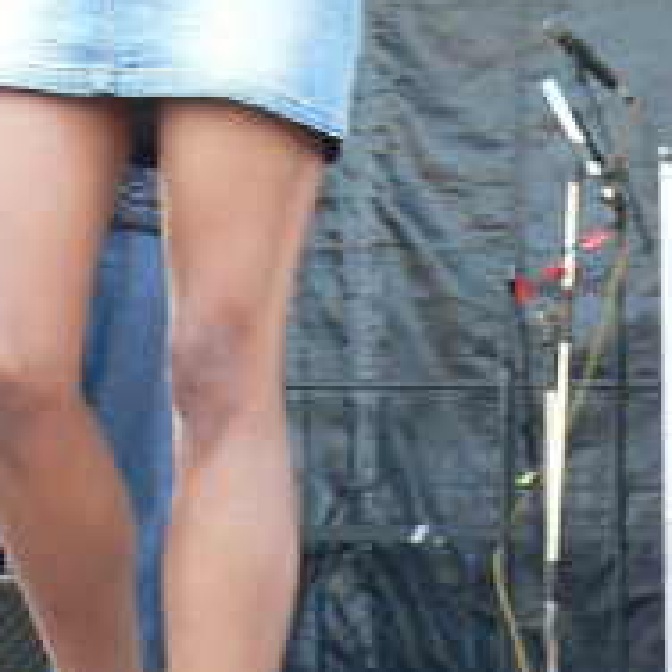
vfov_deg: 9.6
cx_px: 232
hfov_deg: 9.7
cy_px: -89
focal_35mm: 181
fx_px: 3975
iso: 100
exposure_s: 1/30
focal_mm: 11
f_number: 3.2
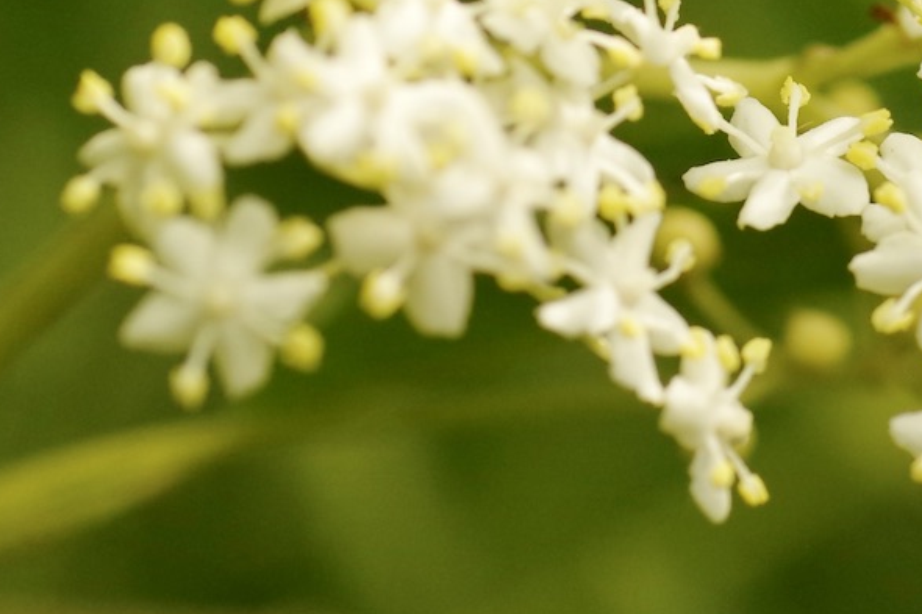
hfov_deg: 7.2
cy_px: -173
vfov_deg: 4.8
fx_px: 7297
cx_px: 789
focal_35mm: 285
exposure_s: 1/1000
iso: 800
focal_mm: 70
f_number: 5
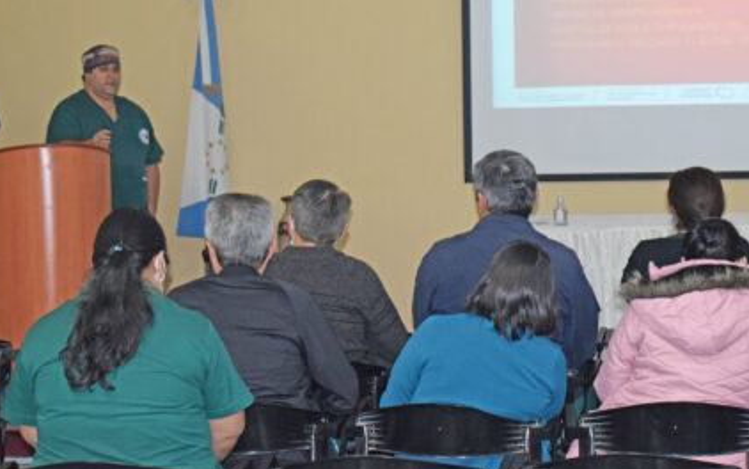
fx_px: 2098
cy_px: 114
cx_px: 456
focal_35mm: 103
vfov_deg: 12.7
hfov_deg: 20.2
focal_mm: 45
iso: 2500
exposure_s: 1/60
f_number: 5
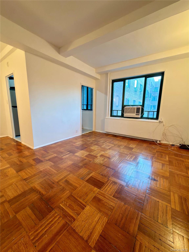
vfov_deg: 102.1
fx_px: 102
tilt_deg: -9.3
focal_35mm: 14
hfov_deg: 85.7
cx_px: 94
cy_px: 126
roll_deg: -1.0
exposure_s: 1/30
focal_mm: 2.22
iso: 250
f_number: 2.2
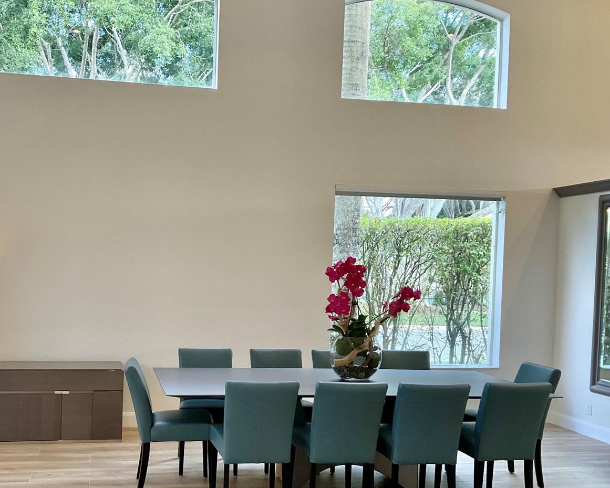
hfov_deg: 46.3
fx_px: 704
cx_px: 218
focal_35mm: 39
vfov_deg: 38.1
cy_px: 293
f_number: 1.8
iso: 64
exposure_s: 1/60
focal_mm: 3
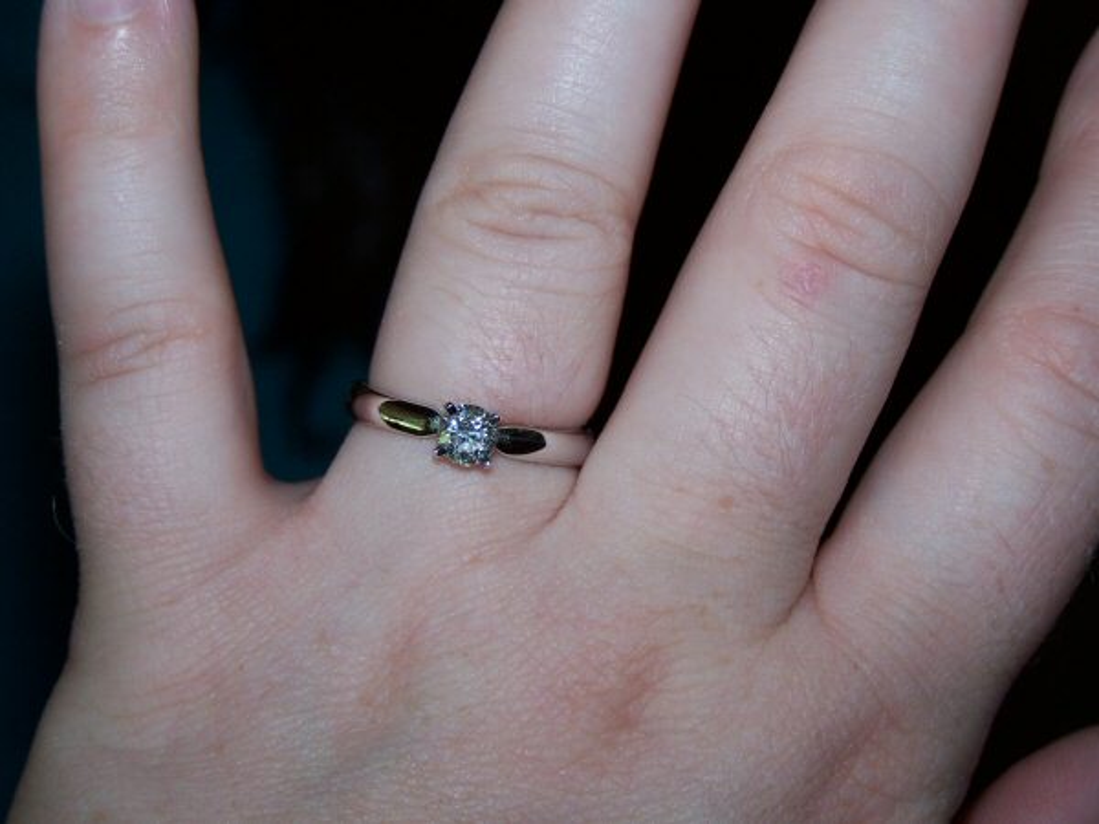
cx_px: 550
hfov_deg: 18.7
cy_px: 412
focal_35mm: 105
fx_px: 3334
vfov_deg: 14.1
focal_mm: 17.5
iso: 80
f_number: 3.2
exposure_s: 1/90
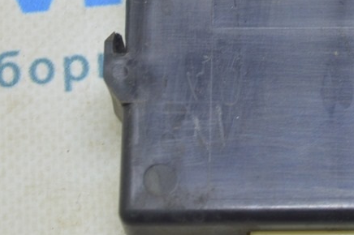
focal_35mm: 169
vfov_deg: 8.1
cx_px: 337
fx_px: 1661
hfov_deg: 12.1
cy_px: 0
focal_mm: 48
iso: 400
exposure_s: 1/20
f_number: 5.6
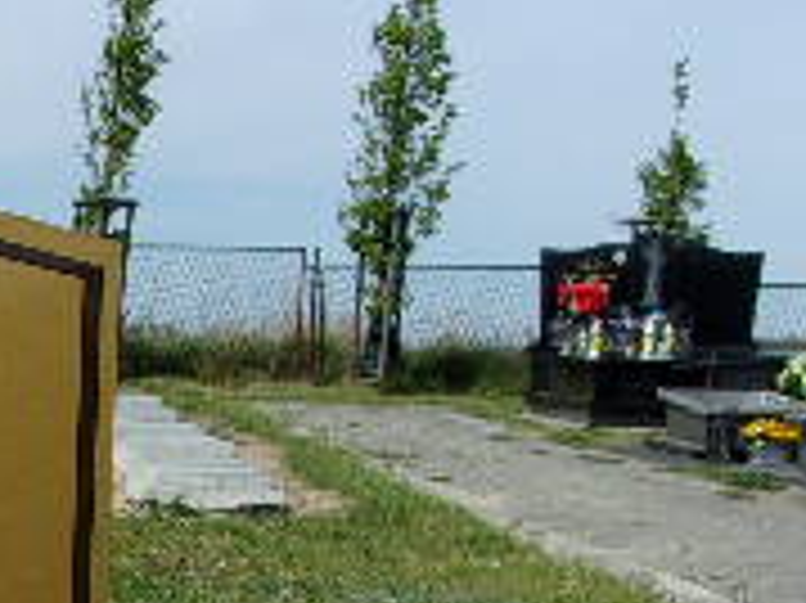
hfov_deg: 18.2
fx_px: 2327
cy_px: 747
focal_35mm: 100
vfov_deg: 14.3
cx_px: -270
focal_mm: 5.1
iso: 80
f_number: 10.8
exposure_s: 1/125
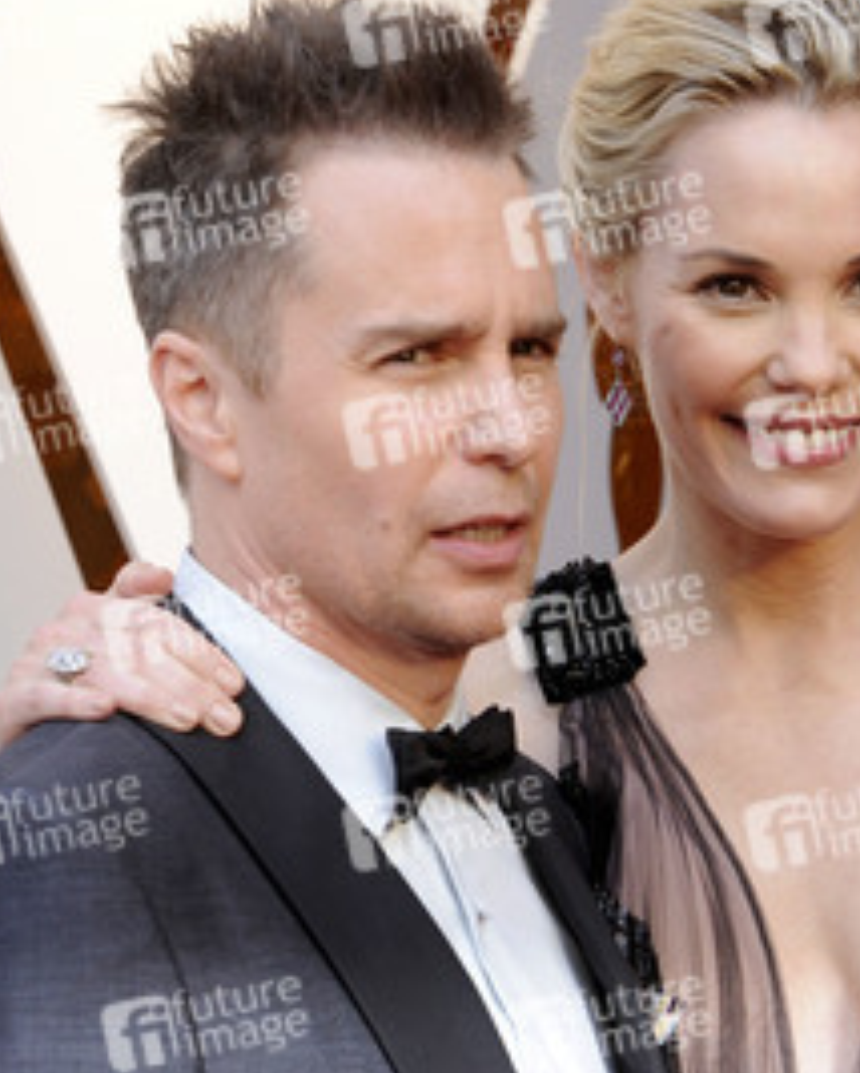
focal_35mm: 269
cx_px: 498
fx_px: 8549
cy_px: 522
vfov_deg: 7.2
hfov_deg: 5.8
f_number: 7.1
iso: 1000
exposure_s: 1/250
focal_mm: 170
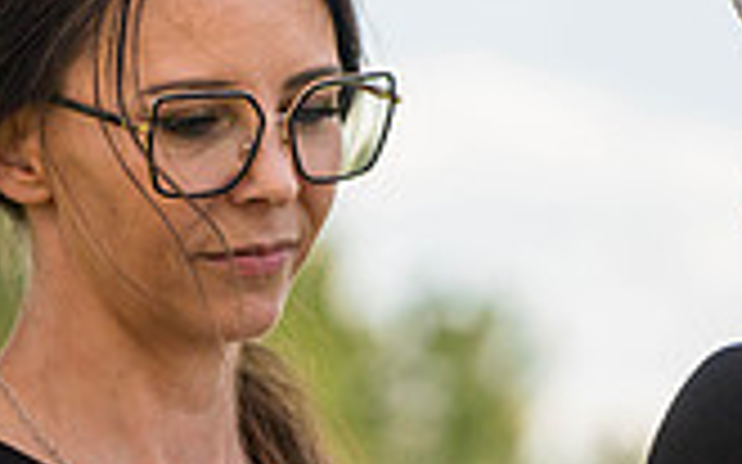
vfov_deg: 2.7
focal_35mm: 483
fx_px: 9764
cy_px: 678
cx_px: 18
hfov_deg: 4.3
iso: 400
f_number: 4.5
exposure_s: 1/1600
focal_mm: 135
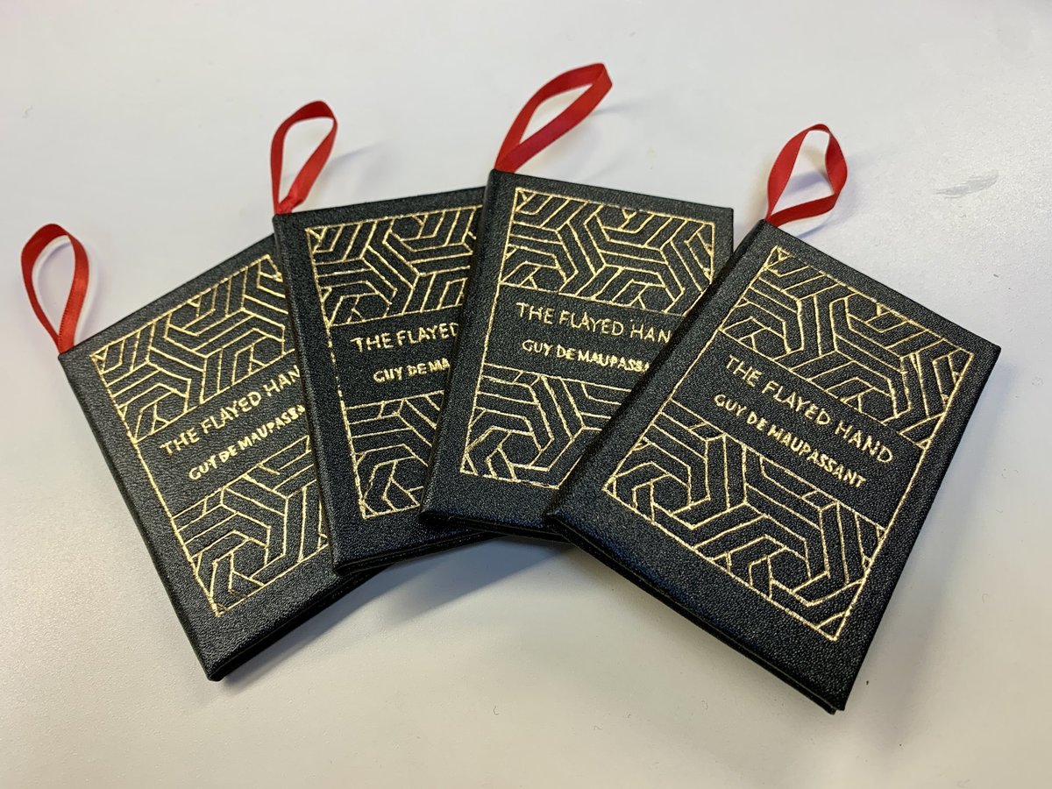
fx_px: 790
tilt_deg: -61.8
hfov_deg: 67.3
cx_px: 526
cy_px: 394
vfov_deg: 53.1
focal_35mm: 26
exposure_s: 1/60
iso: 50
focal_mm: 4.25
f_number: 1.8
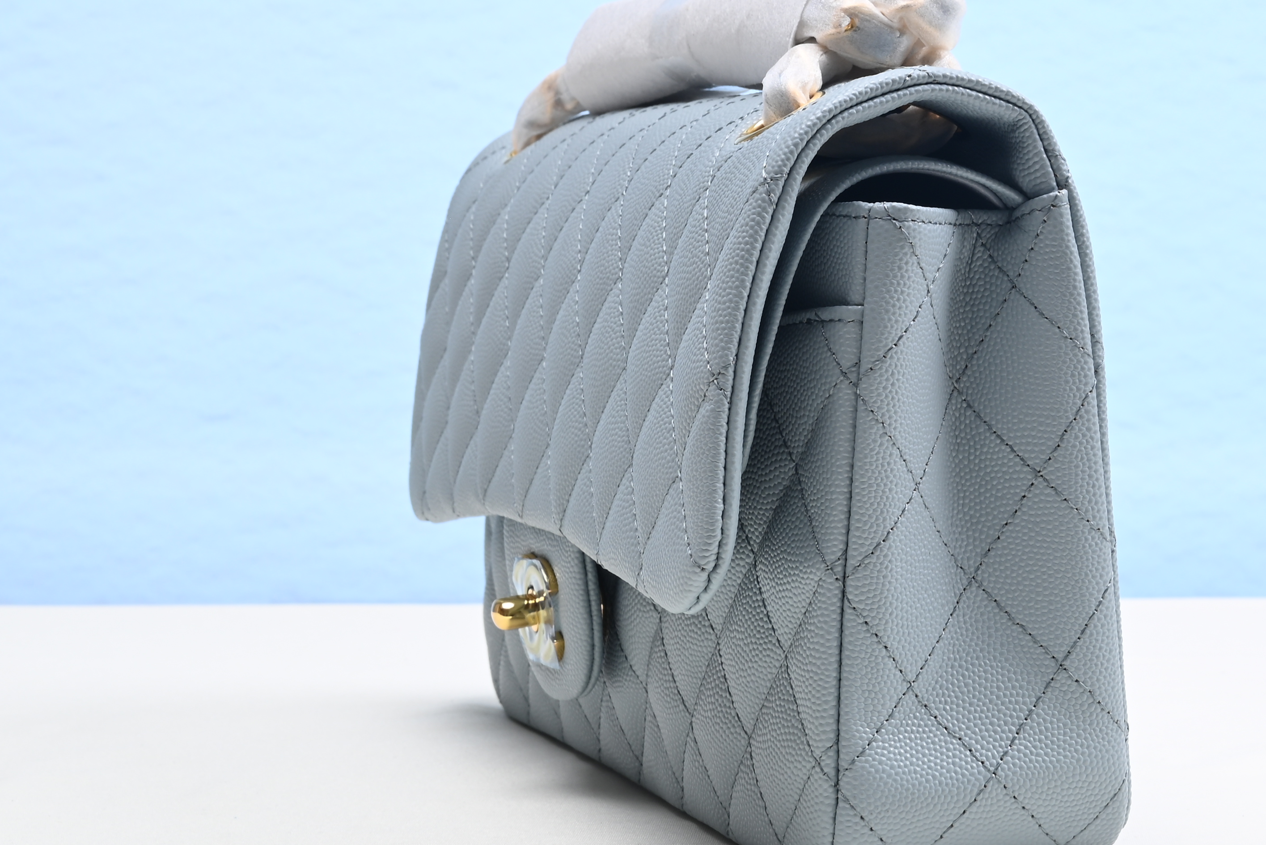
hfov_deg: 23.6
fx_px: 2990
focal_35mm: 85
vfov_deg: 15.9
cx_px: 991
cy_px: 120
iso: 100
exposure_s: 1/2
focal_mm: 40
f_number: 16
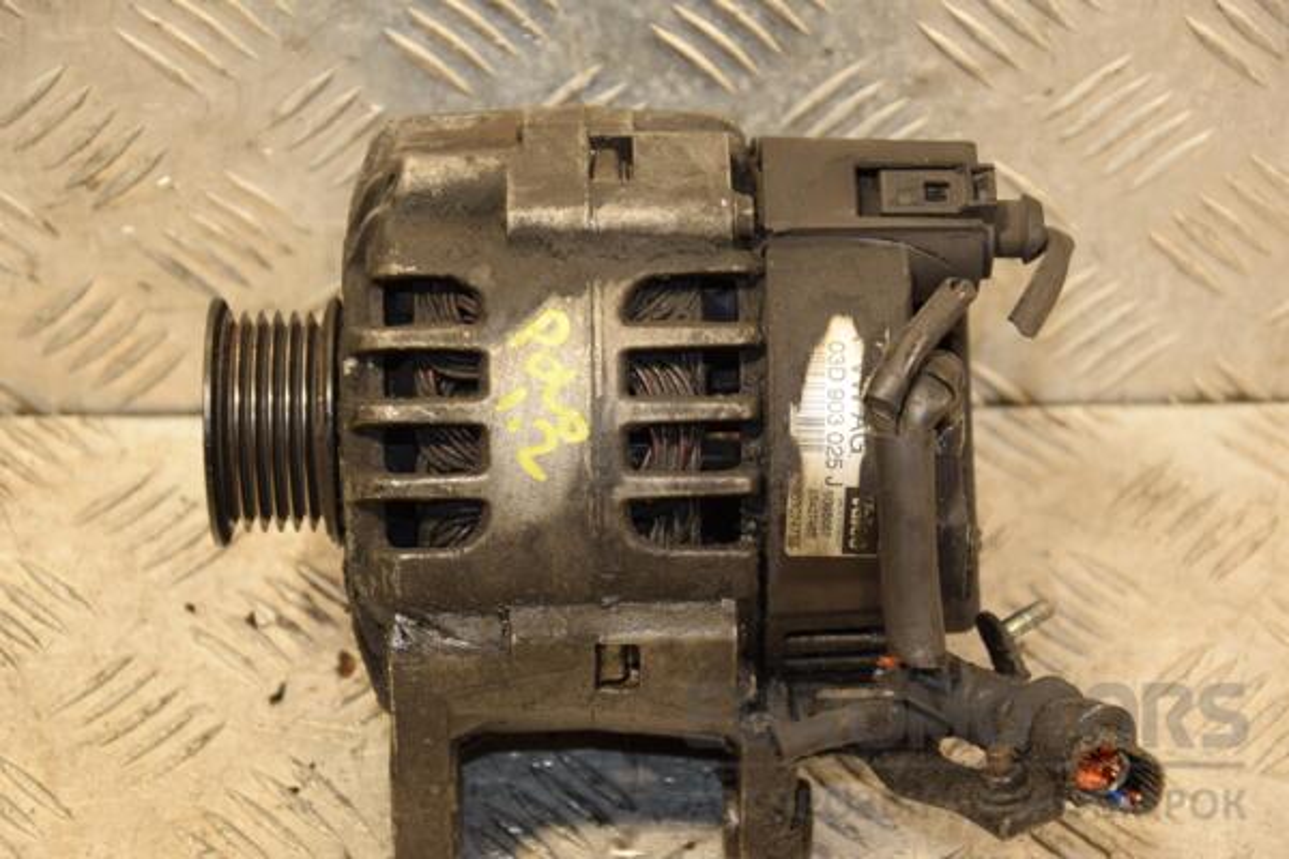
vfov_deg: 13.8
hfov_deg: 20.6
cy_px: 430
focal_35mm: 99
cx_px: 644
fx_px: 3544
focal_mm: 66
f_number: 5.3
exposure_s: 1/100
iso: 800
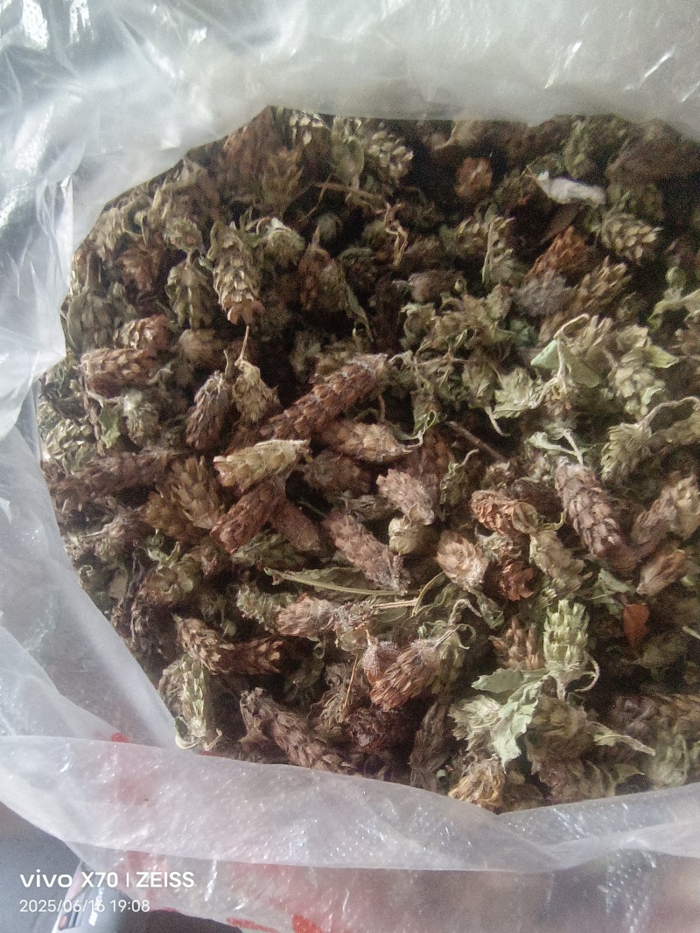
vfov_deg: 69.4
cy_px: 466
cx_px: 350
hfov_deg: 54.9
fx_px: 674
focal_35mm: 25
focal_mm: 2.13
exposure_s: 1/14.3
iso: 457
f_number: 2.2
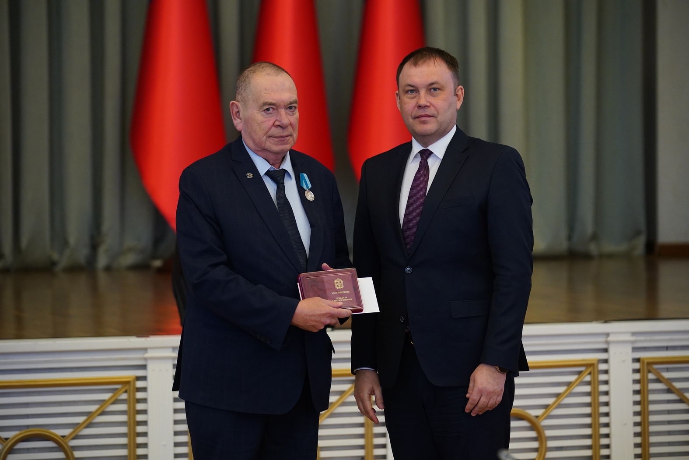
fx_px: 2526
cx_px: 344
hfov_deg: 15.5
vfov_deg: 10.4
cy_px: 230
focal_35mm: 132
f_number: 3.5
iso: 2500
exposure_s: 1/250
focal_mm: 132
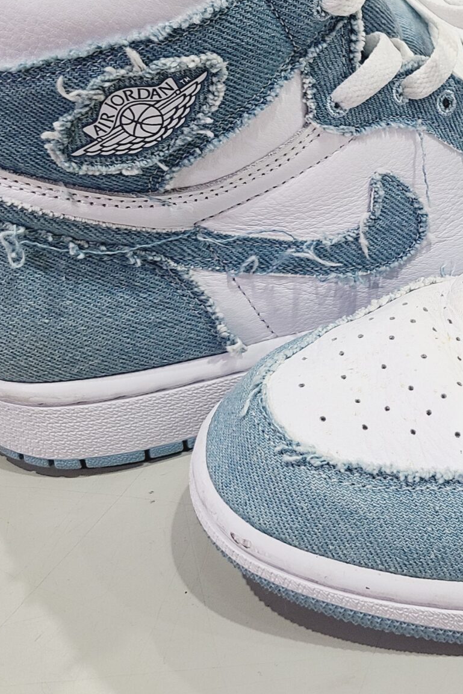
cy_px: 238
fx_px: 1158
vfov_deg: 33.2
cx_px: 525
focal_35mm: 60
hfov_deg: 21.3
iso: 80
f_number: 1.8
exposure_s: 1/50
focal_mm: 5.4
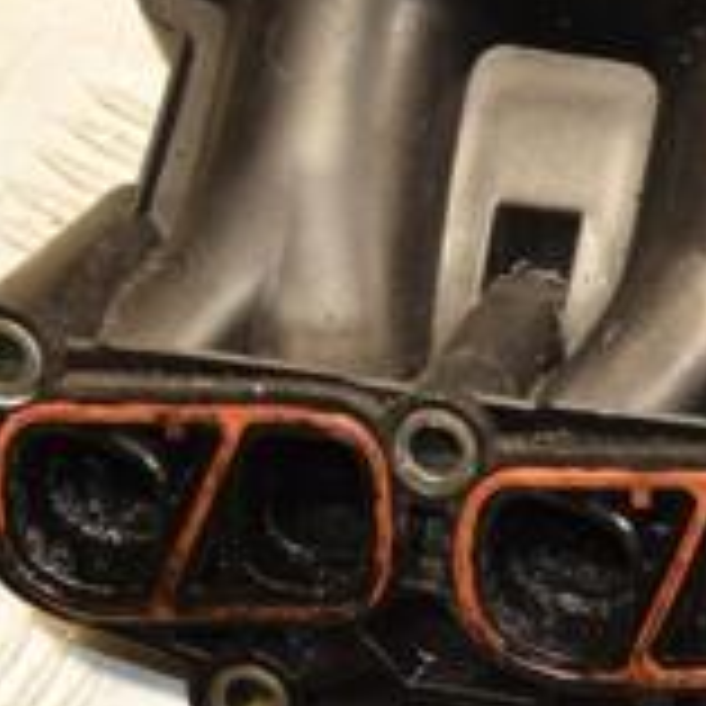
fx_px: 3369
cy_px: 211
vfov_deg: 11.9
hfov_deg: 11.5
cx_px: 1057
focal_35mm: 146
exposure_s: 1/160
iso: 800
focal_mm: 30
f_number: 5
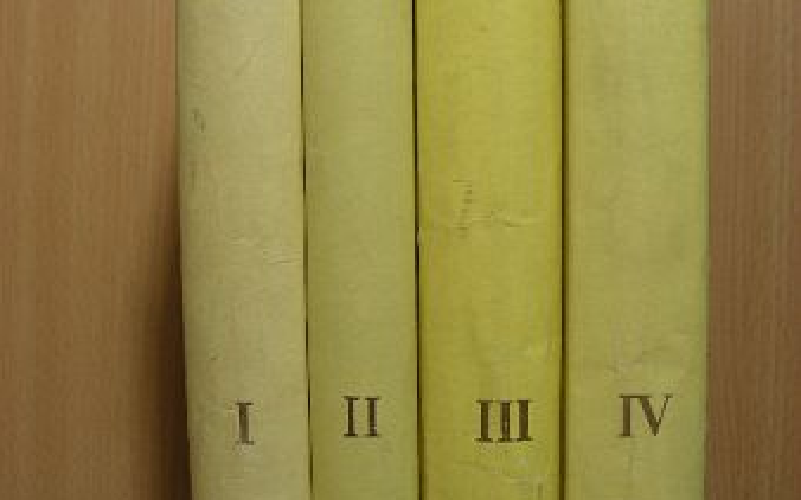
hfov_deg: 37.5
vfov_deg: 24.0
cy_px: 252
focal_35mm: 54
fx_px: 1178
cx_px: 400
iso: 50
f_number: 3.5
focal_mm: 6.3
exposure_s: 1/42
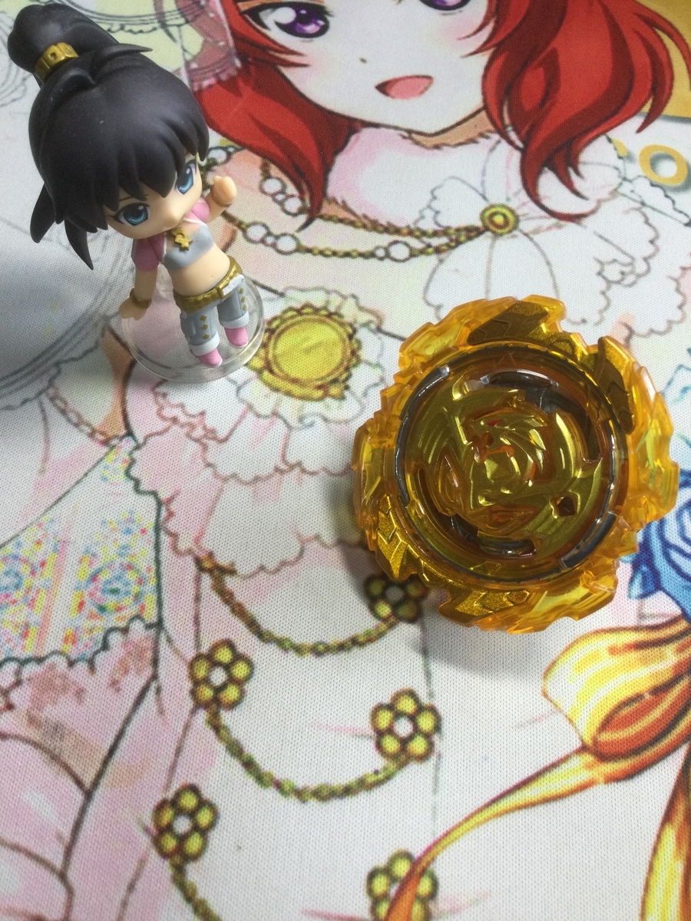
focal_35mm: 31
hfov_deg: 45.4
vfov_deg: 58.4
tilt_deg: -61.8
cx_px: 346
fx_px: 825
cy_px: 460
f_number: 2.4
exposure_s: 1/40
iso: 32
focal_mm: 3.3
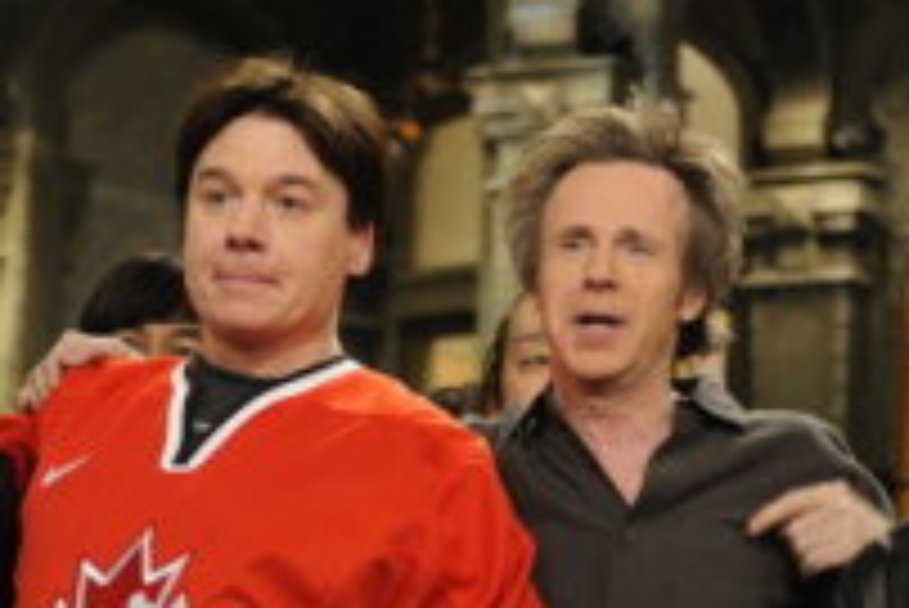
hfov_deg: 9.9
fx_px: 5256
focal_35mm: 208
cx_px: 630
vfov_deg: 6.6
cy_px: 545
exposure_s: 1/125
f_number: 2.8
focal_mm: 70
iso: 1000
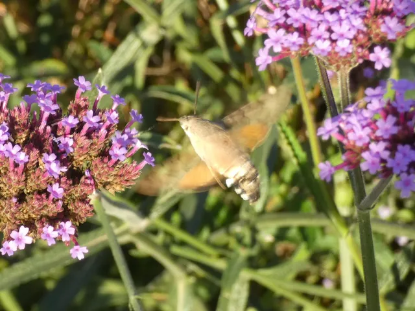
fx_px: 1618
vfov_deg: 11.0
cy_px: 156
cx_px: 208
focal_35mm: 135
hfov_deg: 14.6
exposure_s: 1/80
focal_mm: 24.2
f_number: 5.3
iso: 160
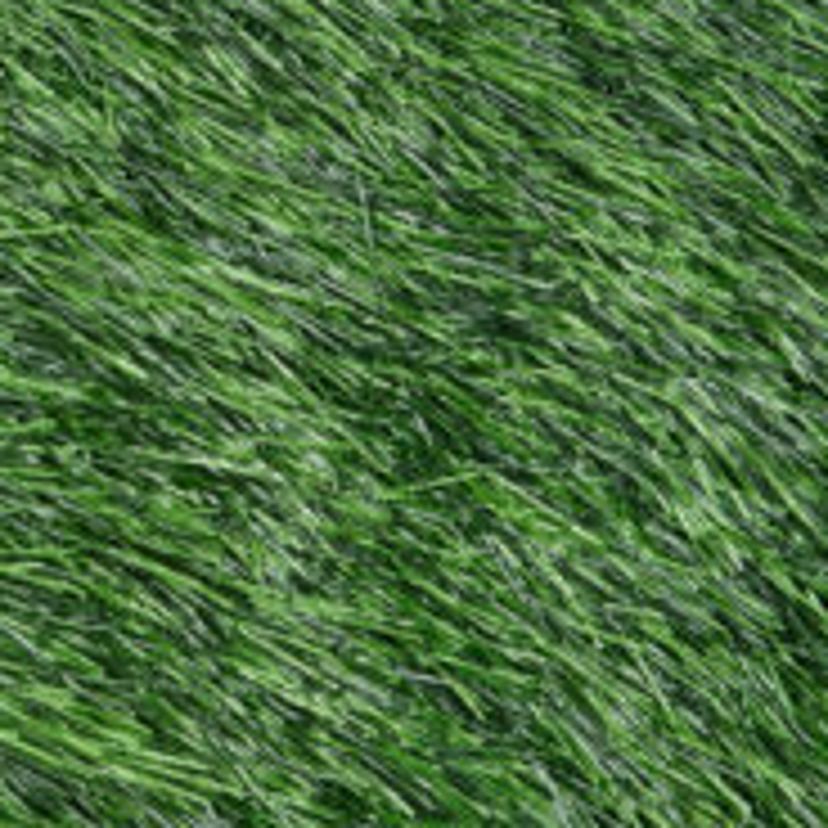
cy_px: 70
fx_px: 3599
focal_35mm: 133
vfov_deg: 13.0
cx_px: -369
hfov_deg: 12.5
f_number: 9
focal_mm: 45
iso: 320
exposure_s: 1/200
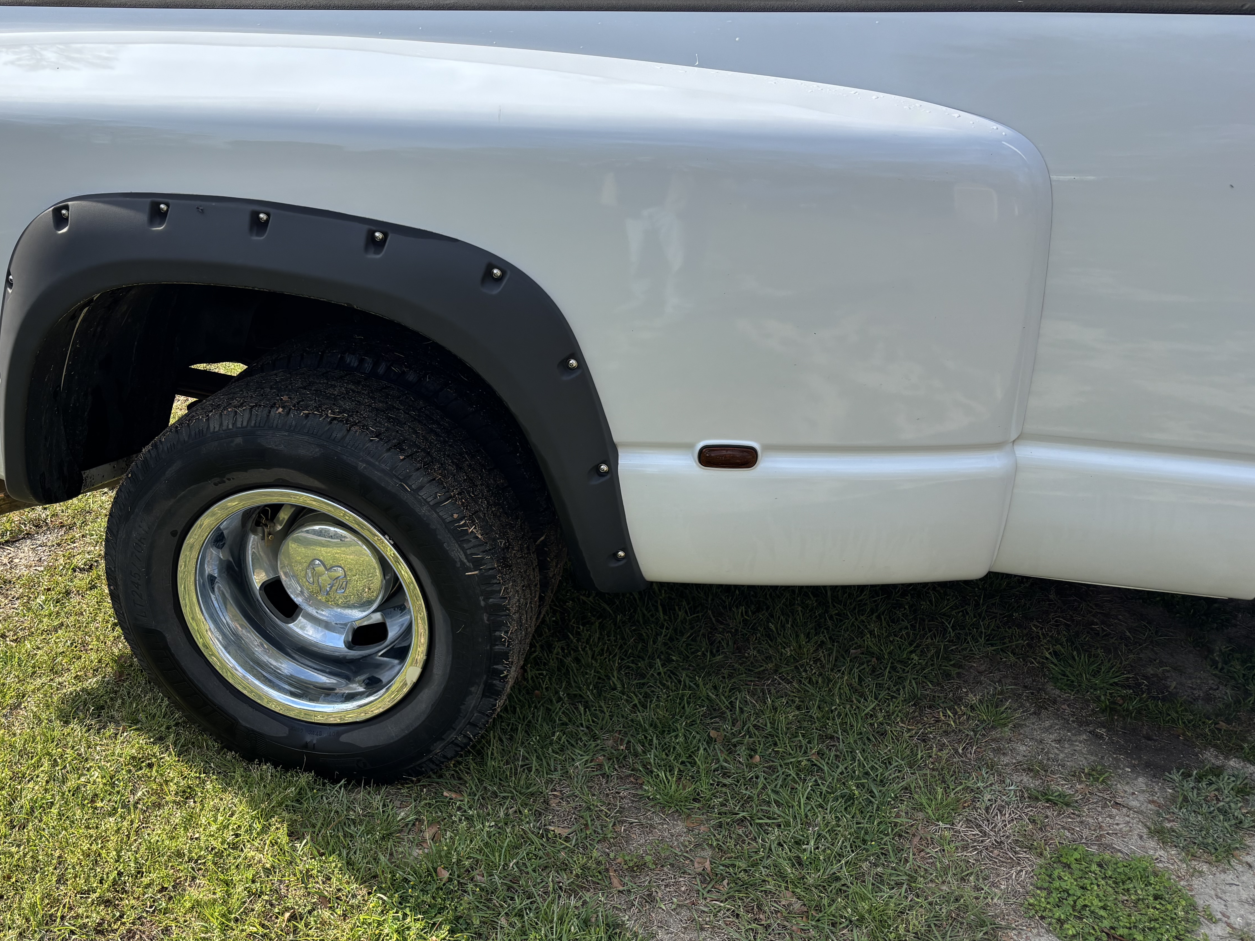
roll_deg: +3.0
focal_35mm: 33
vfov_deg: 42.9
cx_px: 464
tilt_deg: -24.4
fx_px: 1196
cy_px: 485
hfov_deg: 54.7
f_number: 1.6
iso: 50
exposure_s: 1/1344
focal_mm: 5.96
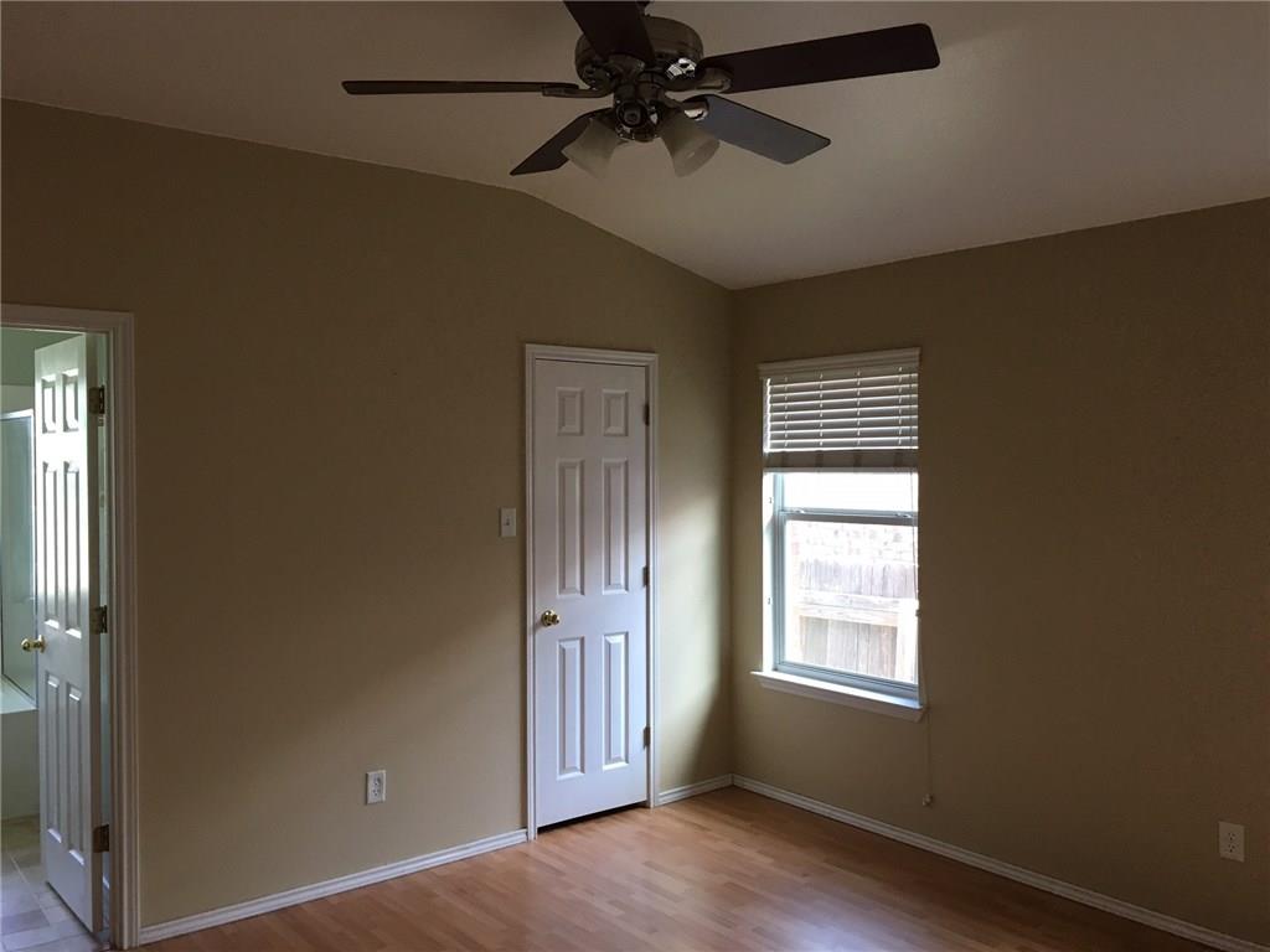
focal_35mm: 29
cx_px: 635
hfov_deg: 61.7
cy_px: 476
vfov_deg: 48.2
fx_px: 1064
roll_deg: +0.0
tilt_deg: -0.4
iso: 40
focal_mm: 4.15
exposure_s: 1/30
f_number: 2.2
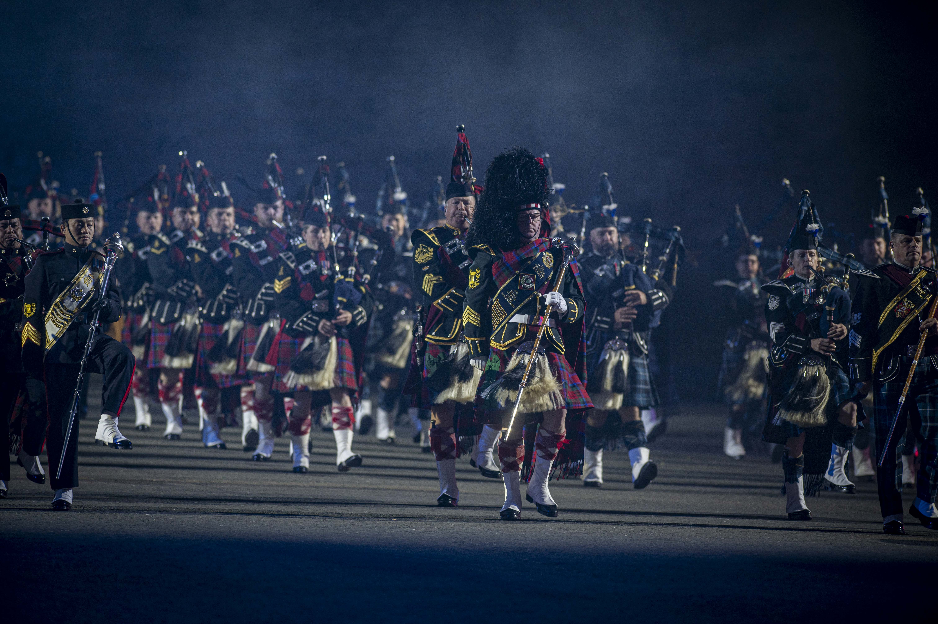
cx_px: 469
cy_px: 312
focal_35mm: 300
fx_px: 7811
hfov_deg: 6.9
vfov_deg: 4.6
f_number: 3.5
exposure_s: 1/500
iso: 1000
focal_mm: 300
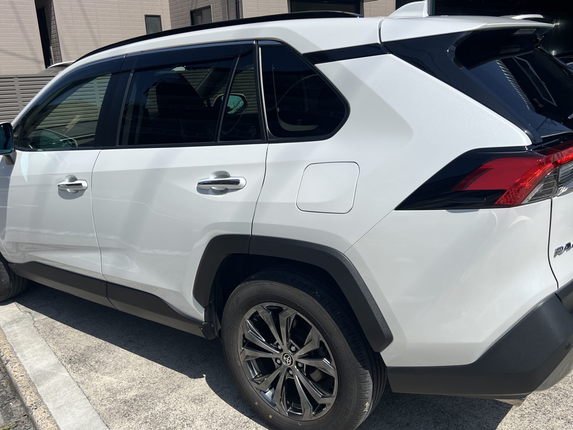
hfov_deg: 56.8
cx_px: 287
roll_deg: +4.4
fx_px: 530
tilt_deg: -16.1
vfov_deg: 44.1
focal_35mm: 32
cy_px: 233
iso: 50
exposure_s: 1/6211
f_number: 1.5
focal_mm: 5.7
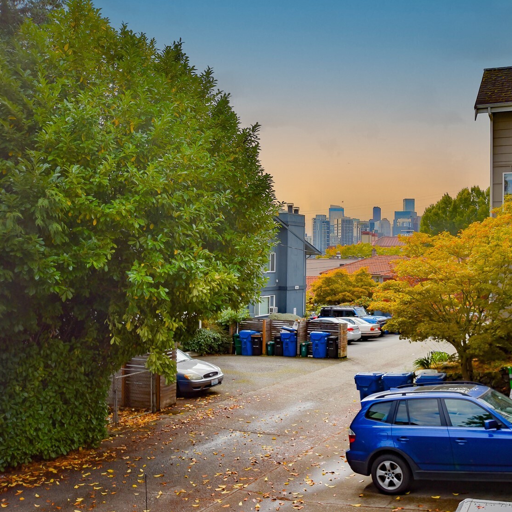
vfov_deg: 42.8
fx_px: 653
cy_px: 254
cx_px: 339
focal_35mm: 39
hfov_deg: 42.3
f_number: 6.3
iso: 100
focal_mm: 20
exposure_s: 1/160
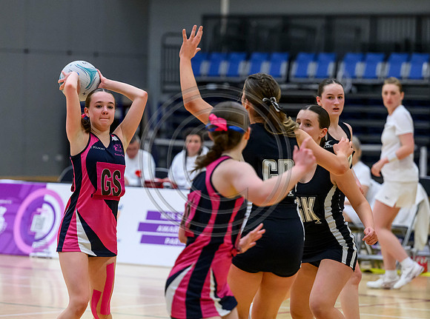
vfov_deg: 7.4
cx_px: 182
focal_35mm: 199
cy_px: 173
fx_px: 2460
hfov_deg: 10.0
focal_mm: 150
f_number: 3.5
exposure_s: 1/1000
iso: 6400
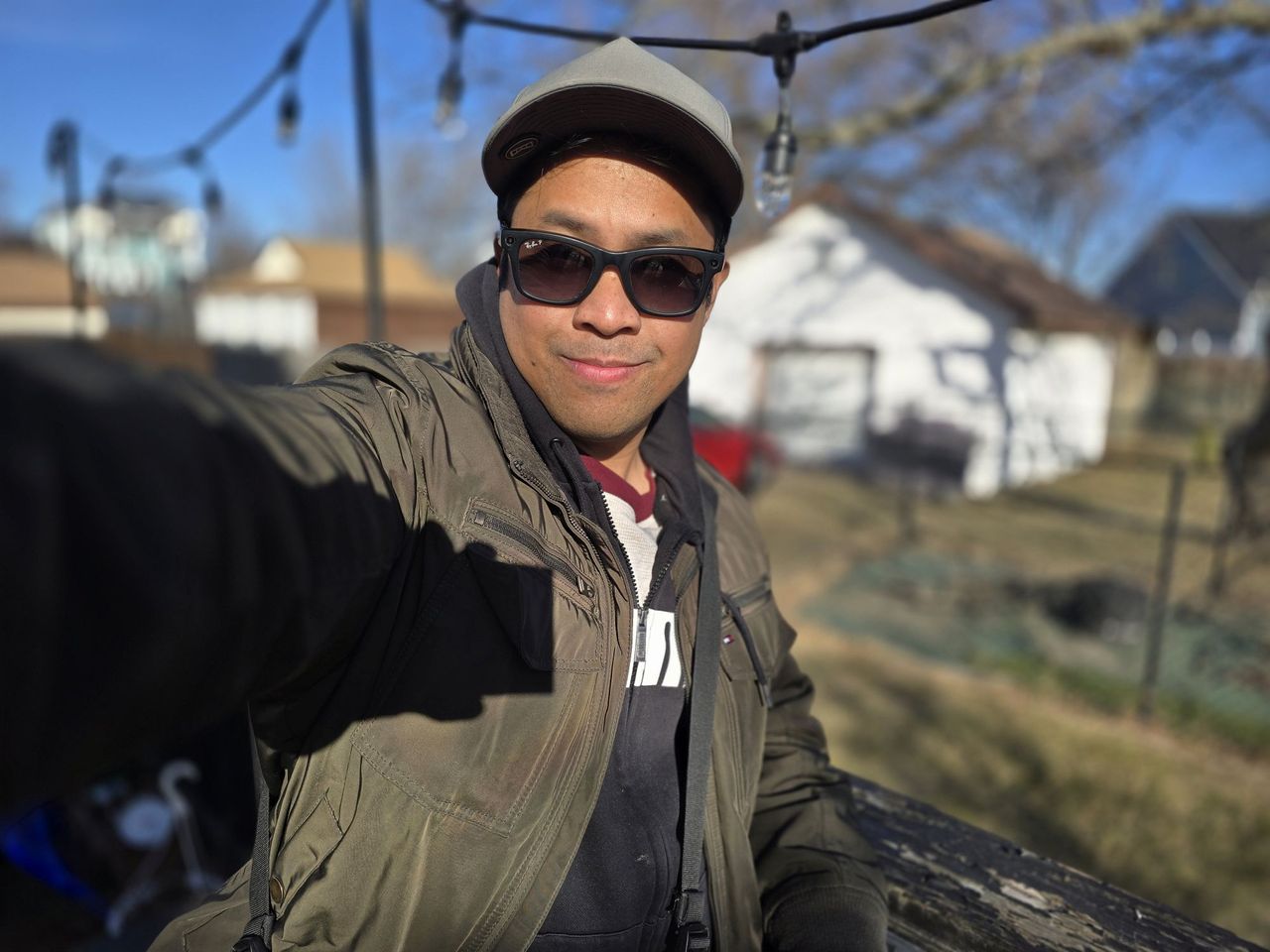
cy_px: 476
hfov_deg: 73.9
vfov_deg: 58.9
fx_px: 844
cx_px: 635
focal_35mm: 23
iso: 12
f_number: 1.7
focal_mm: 6.3
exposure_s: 1/701
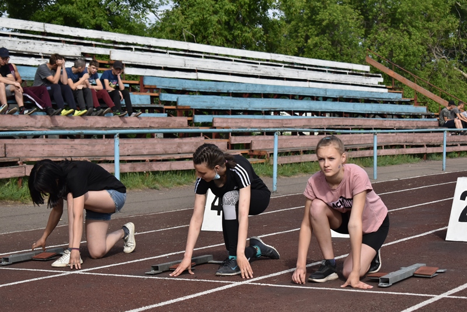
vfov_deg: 17.5
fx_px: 1012
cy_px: 156
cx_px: 234
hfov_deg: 26.0
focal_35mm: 78
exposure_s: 1/1600
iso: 400
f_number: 5.6
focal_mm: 52
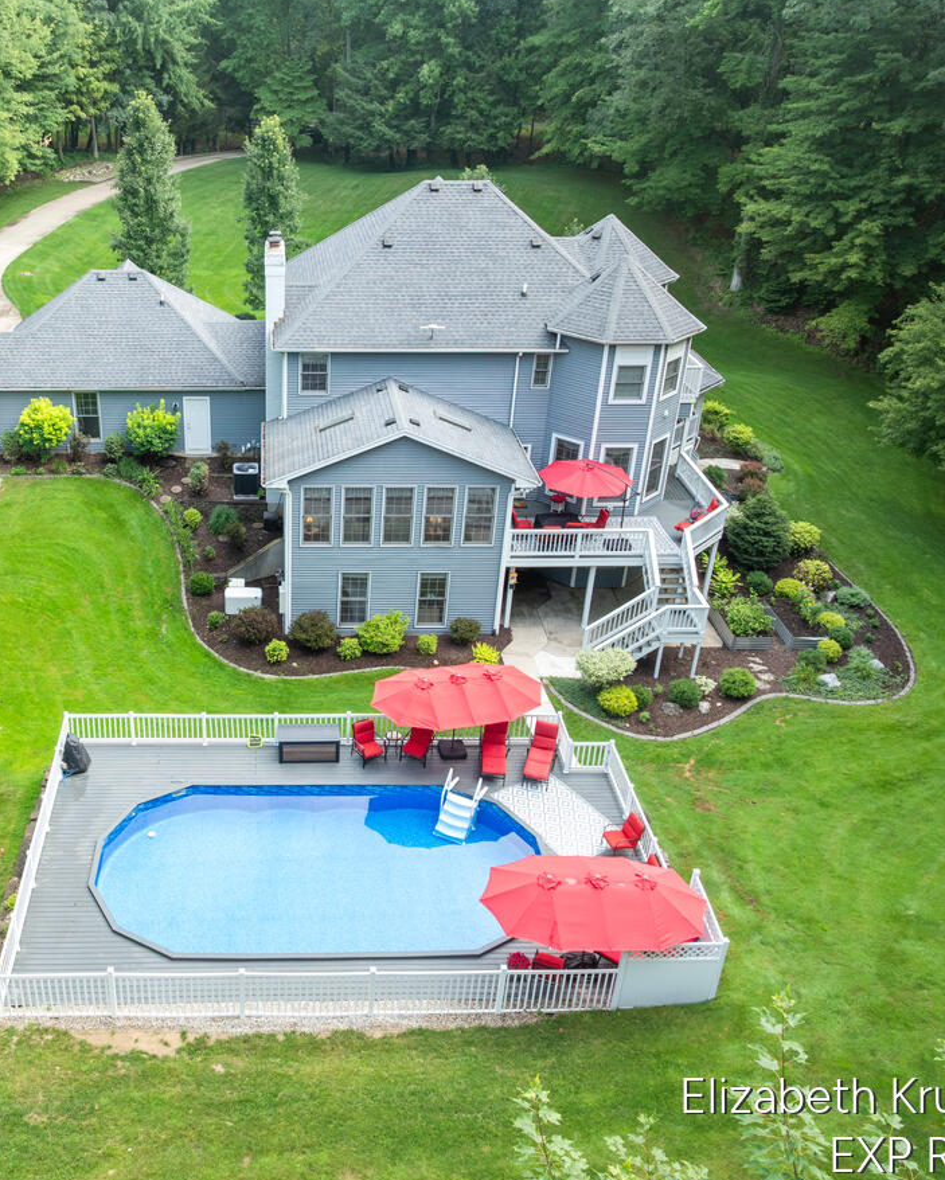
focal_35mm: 32
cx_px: 268
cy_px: 589
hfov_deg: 44.7
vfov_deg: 55.6
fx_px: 1118
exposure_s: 1/120
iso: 120
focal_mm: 12.29
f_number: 2.8
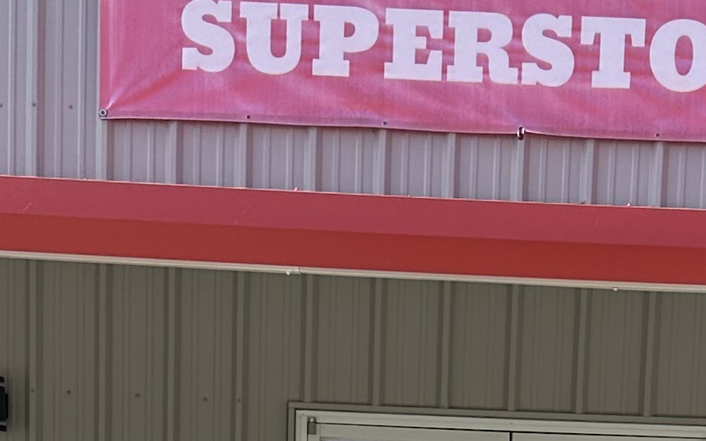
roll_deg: -2.5
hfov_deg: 18.1
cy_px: 888
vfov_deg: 10.4
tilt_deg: -5.2
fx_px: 2212
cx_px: 499
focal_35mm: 115
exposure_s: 1/3717
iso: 80
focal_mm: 6.86
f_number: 1.78
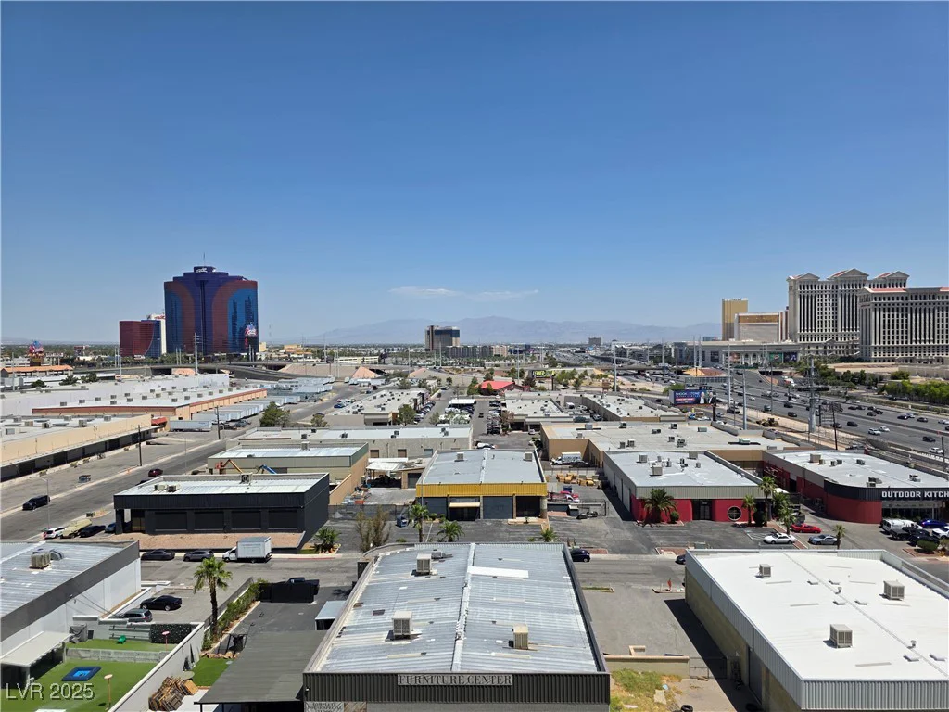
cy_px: 356
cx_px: 474
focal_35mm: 23
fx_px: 631
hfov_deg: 73.9
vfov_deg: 58.9
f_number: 1.7
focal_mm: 6.3
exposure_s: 1/7944
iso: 64
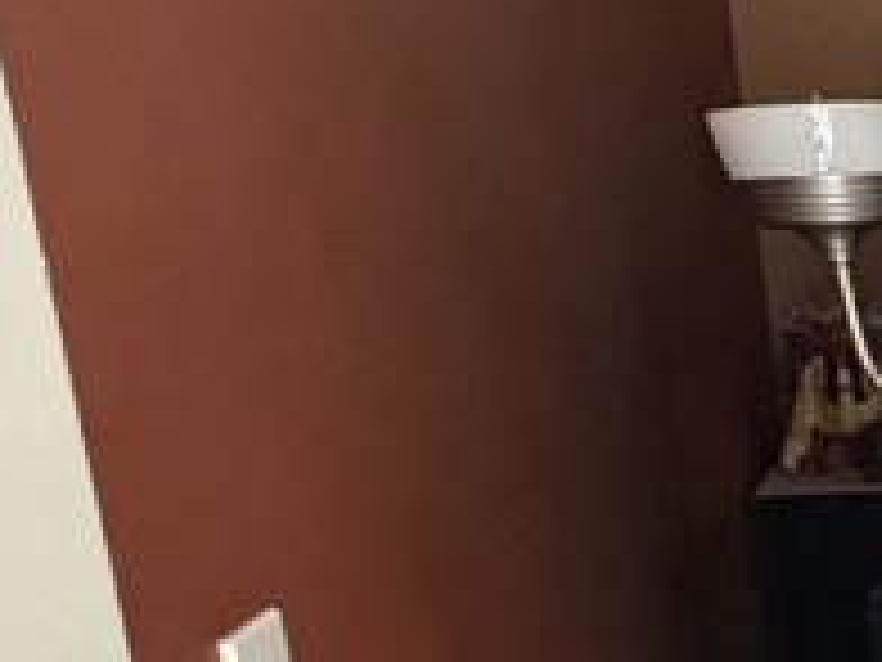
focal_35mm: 73
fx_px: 1860
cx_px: 2016
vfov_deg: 19.9
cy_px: 554
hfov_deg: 15.9
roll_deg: -0.7
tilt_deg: -14.2
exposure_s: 1/60
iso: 640
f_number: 2.2
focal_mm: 2.22
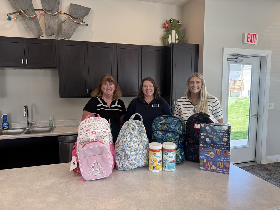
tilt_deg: -5.6
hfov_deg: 71.6
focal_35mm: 24
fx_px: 194
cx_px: 140
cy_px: 105
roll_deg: +0.3
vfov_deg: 56.8
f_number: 1.78
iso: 200
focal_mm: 6.76
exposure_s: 1/196
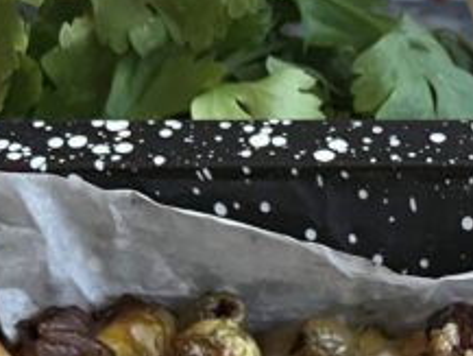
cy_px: 496
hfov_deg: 20.3
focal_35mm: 92
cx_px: 527
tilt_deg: -50.5
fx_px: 1258
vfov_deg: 15.1
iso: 500
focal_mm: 5.7
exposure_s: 1/46
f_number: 1.5
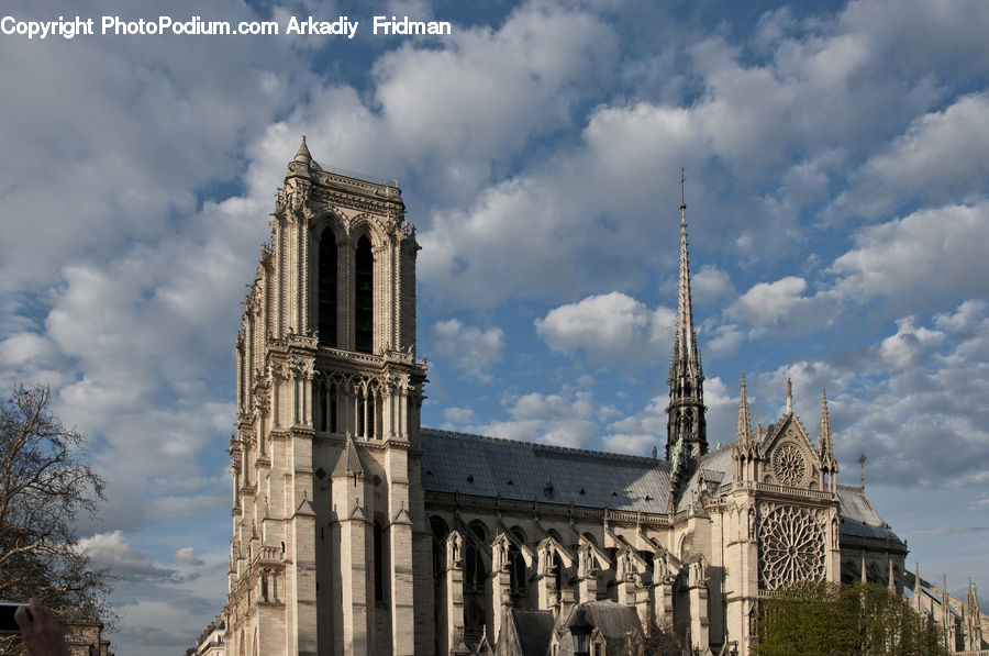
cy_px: 328
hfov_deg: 62.0
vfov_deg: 43.5
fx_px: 823
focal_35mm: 30
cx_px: 494
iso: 250
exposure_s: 1/800
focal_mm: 20
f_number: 8
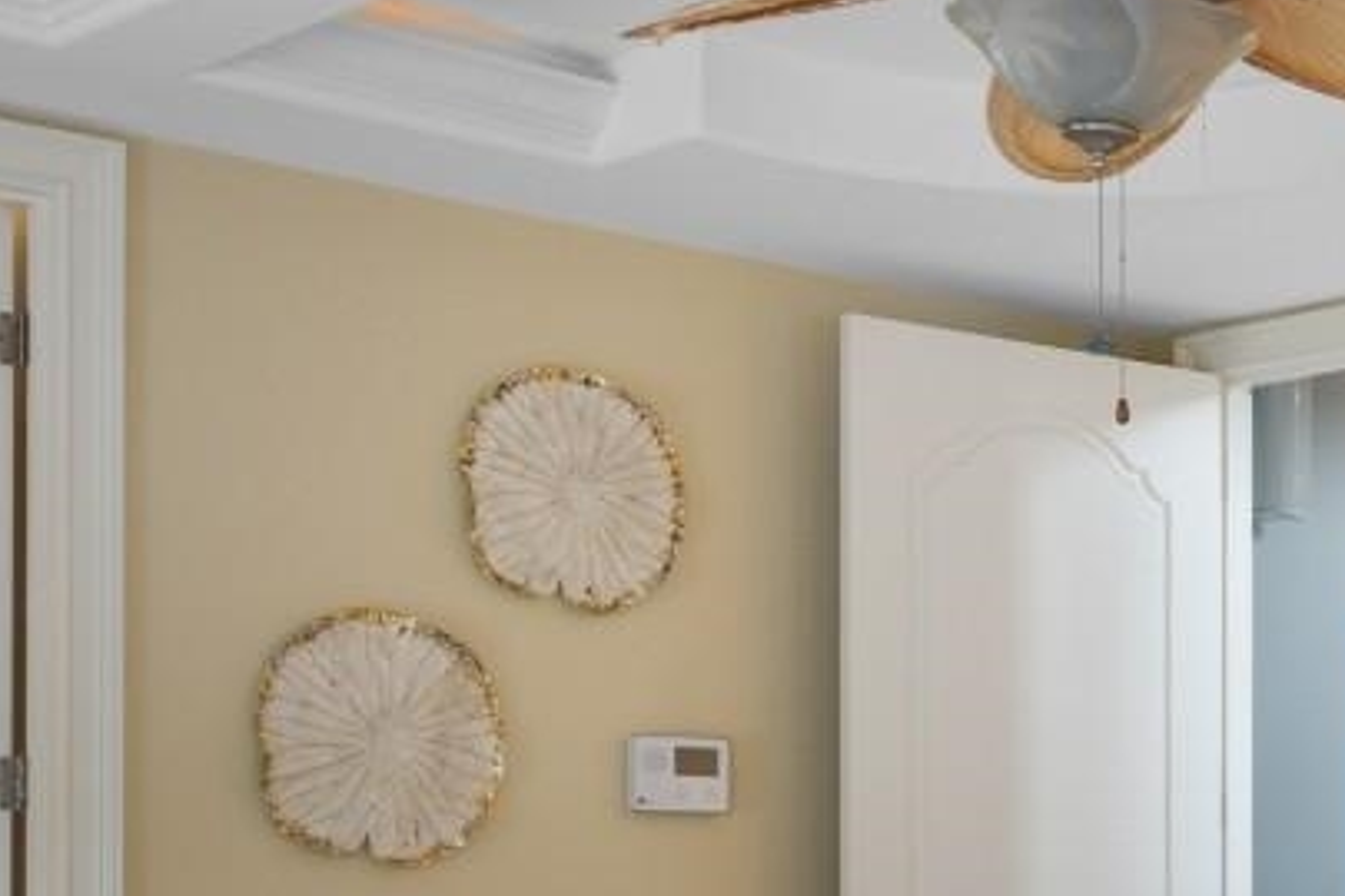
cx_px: 1568
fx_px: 2839
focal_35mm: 76
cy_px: 939
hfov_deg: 24.4
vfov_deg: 17.4
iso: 100
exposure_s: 1/20
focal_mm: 13
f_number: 4.8
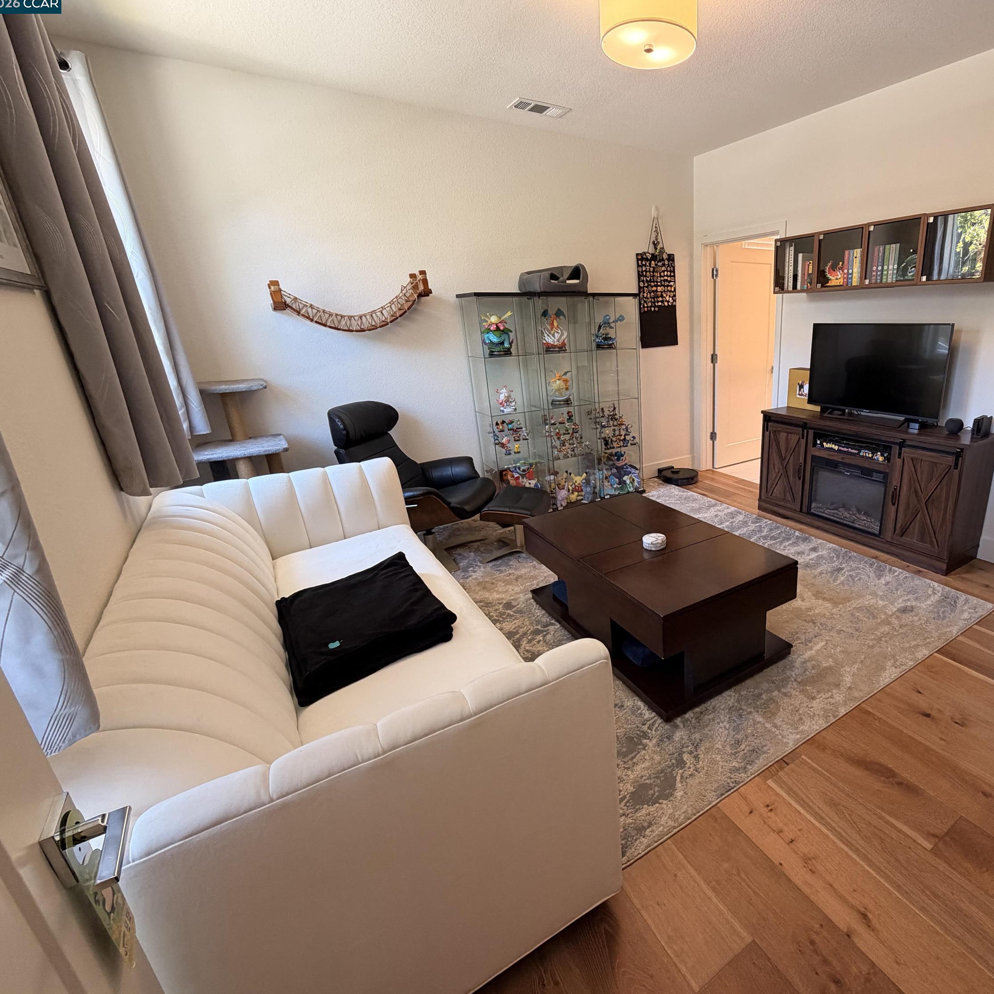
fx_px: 552
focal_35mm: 17
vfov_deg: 84.0
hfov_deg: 81.4
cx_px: 655
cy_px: 504
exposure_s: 1/60
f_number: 2.2
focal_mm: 2.22
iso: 160
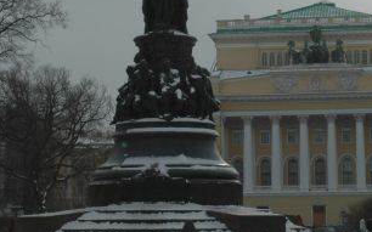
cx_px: 202
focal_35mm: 126
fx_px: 1279
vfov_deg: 10.3
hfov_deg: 16.5
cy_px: 22
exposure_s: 1/160
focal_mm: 35
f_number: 18
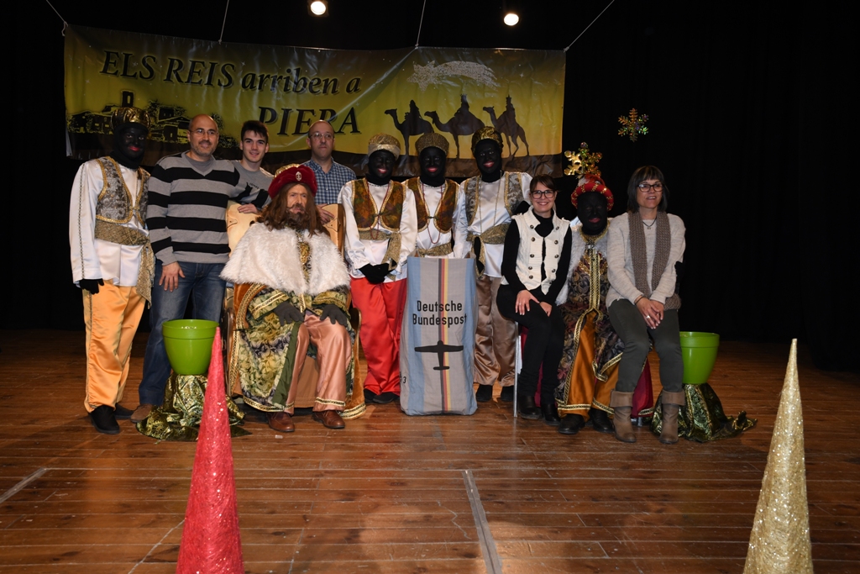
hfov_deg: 57.2
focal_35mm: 33
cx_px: 430
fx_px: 788
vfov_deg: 40.0
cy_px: 287
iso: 500
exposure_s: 1/60
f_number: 6.3
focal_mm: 22
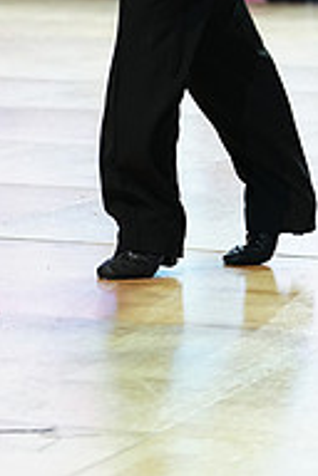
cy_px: -240
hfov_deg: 5.1
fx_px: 3564
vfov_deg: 7.5
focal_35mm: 269
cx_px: 19
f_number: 2.8
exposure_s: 1/400
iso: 1000
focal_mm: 89
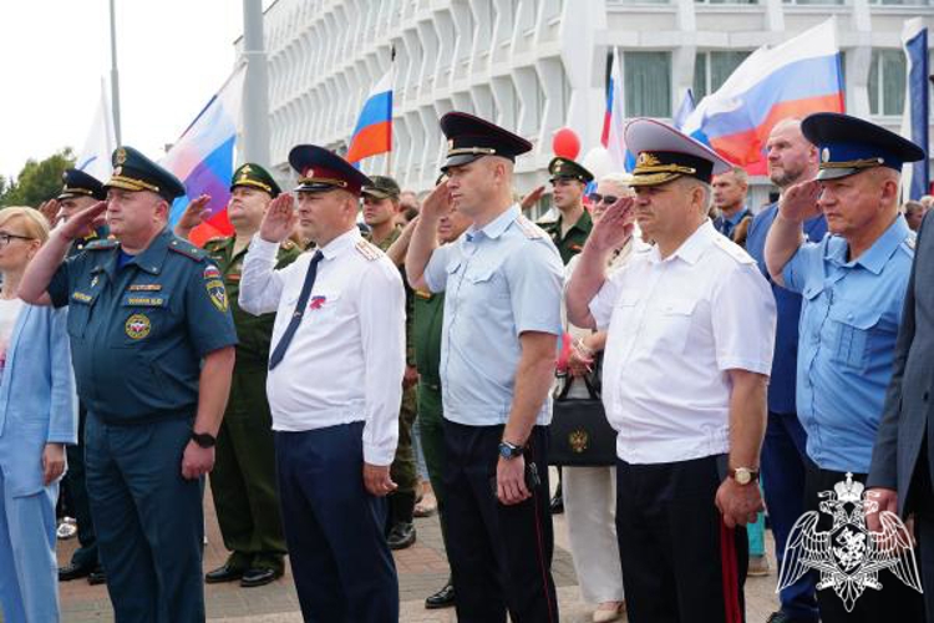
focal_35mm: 66
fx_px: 1712
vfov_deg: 20.6
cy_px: 312
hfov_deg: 30.5
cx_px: 467
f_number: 5.6
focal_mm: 44
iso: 100
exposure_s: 1/160
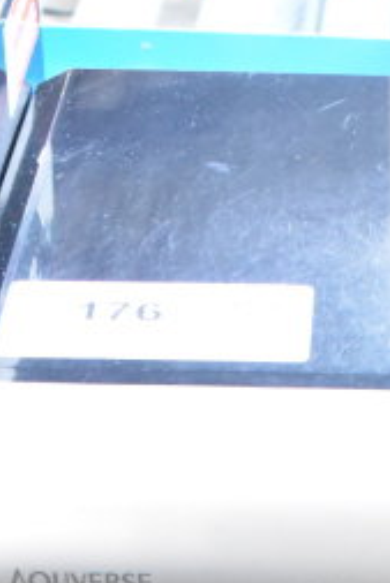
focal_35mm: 130
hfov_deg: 10.5
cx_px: 402
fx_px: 2109
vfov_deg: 14.3
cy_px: 964
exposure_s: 1/125
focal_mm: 24
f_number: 5.6
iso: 6400
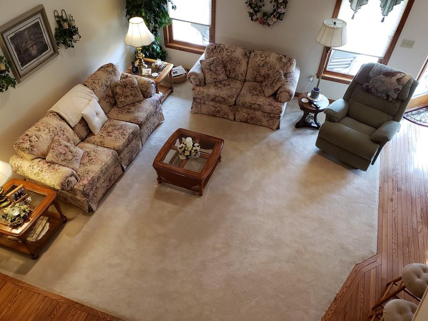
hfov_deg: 65.3
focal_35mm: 27
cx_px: 216
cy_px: 159
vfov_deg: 51.4
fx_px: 334
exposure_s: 1/60
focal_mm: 4.3
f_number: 2.4
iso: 250
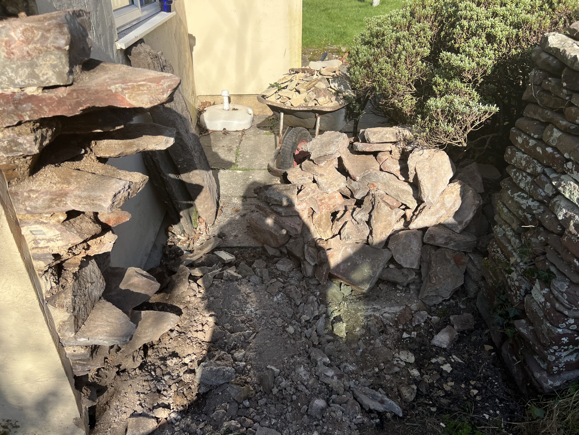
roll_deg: +0.1
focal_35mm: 26
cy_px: 218
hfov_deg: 67.3
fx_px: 435
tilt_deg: -30.9
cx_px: 290
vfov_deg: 53.1
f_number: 1.5
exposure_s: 1/2695
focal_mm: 5.7
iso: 50
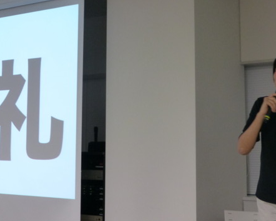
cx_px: 117
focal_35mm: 68
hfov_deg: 27.9
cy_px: 71
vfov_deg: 22.4
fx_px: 556
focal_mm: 7.9
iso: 400
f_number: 4.1
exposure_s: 1/25
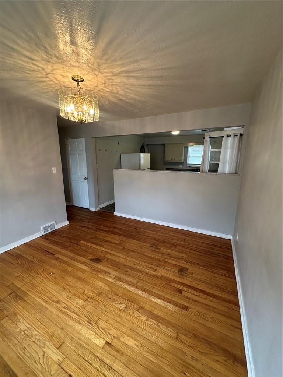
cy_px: 188
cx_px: 142
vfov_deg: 102.1
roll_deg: -1.7
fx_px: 153
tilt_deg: -11.4
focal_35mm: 14
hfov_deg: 85.7
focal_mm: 2.22
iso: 160
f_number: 2.2
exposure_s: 1/60
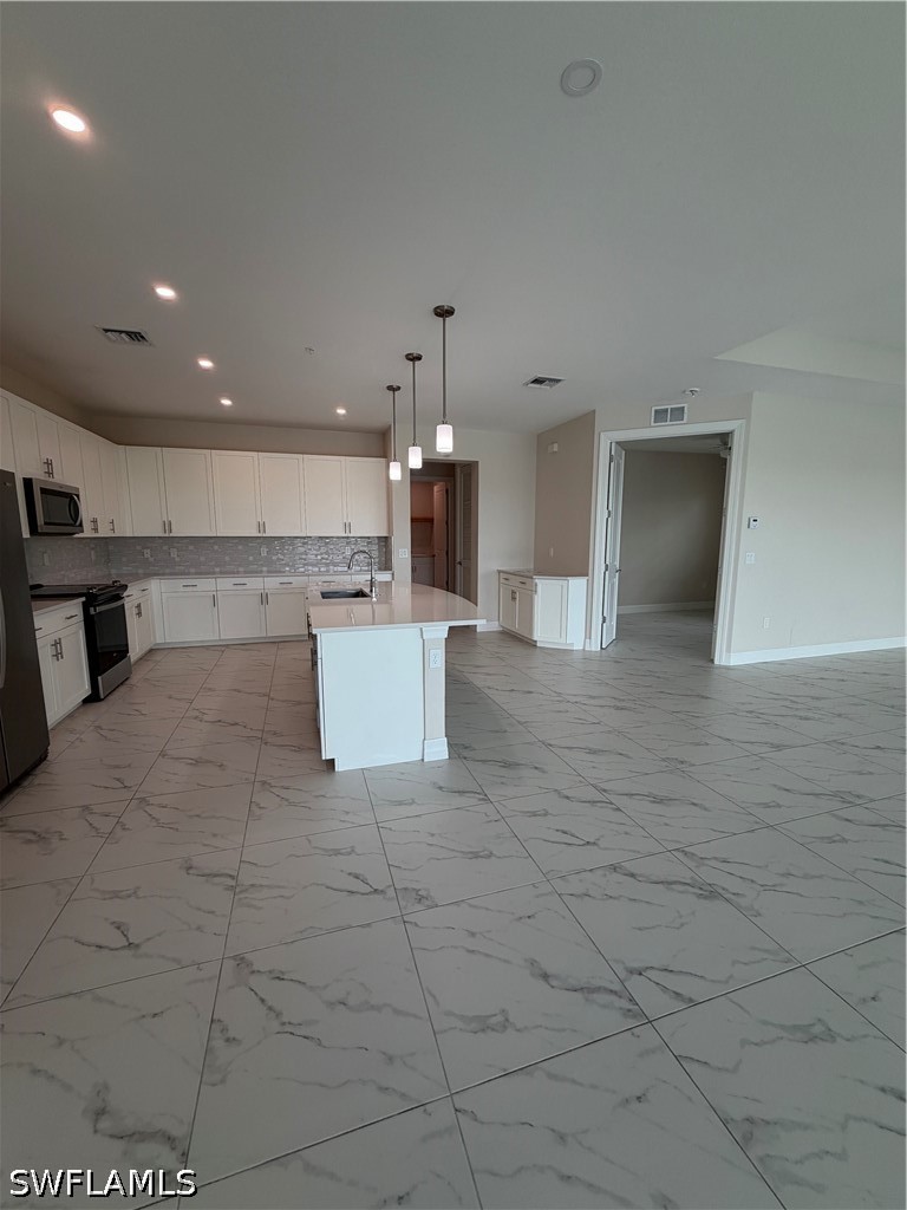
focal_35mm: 14
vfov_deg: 102.1
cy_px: 605
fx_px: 489
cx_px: 454
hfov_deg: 85.7
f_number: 2.2
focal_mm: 2.22
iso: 80
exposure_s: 1/120
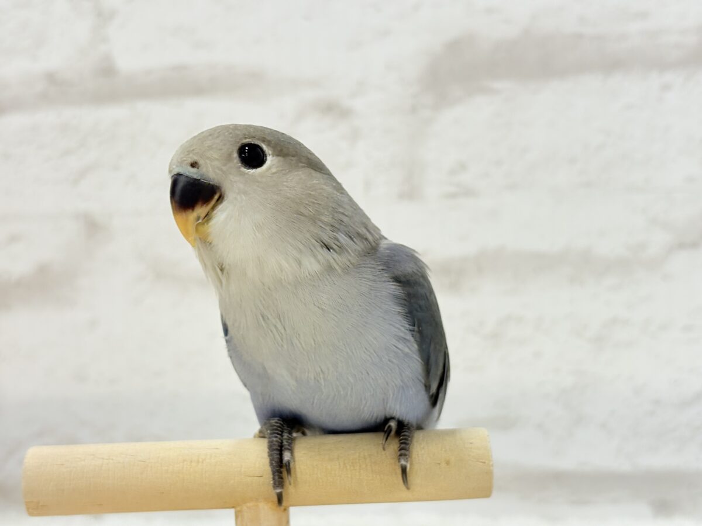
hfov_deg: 36.8
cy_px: 263
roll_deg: +3.6
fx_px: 1055
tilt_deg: -2.9
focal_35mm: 52
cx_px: 351
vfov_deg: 28.0
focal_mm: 5.96
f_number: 1.6
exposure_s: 1/100
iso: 80
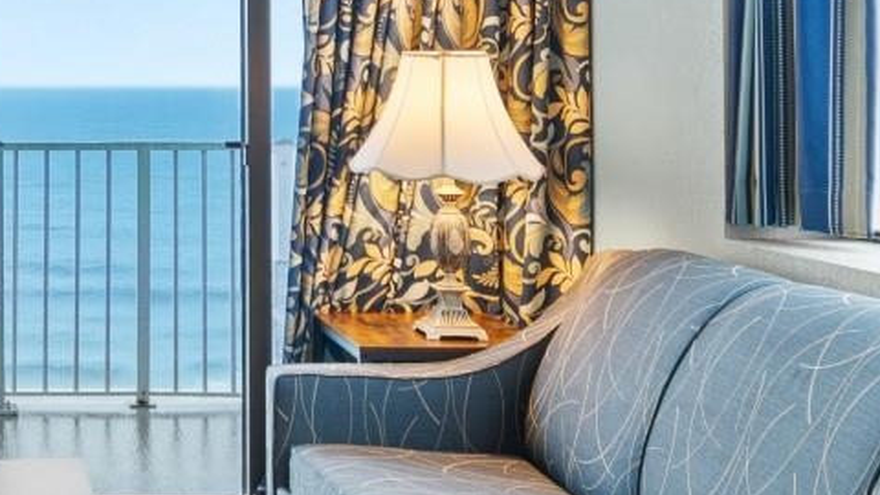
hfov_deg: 34.3
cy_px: 55
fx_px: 1237
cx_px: -68
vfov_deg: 22.1
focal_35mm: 53
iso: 100
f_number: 4.5
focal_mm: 10
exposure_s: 1/4
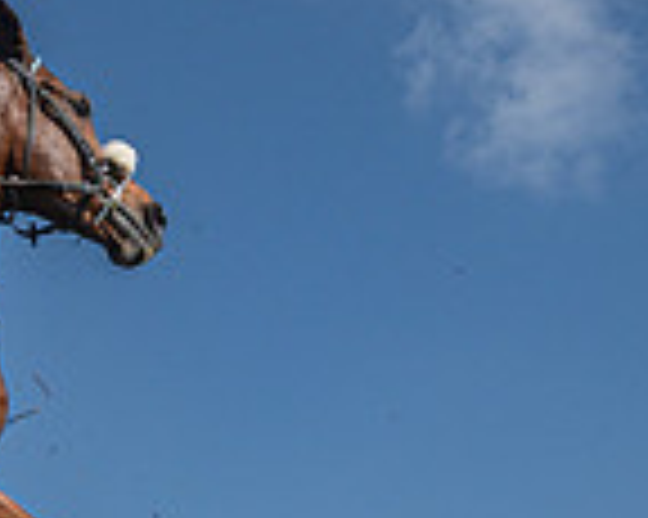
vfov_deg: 14.4
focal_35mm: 107
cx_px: 172
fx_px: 2051
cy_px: 252
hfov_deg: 17.9
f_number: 8
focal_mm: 22
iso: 400
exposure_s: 1/1000
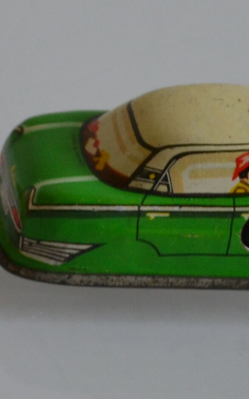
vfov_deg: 10.7
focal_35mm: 195
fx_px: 2117
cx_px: -325
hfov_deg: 6.4
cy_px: 105
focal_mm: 26
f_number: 4.5
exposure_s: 1/80
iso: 400
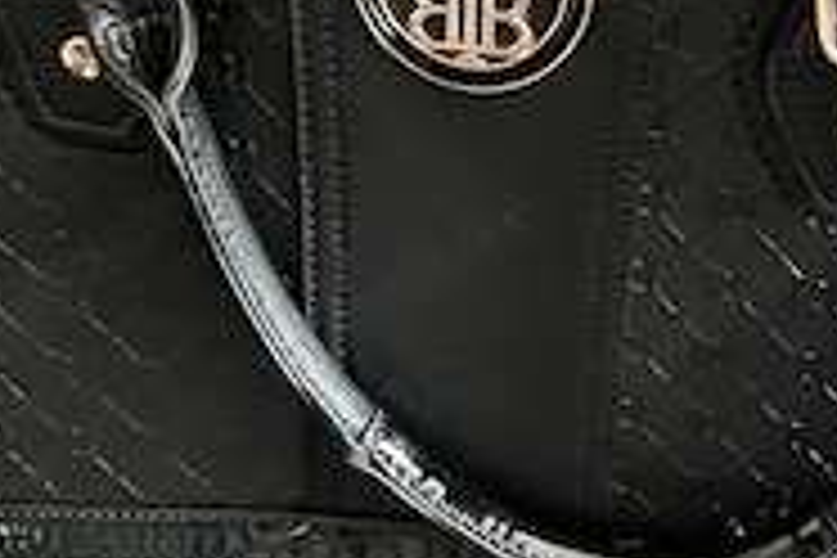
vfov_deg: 23.3
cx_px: 495
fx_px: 1348
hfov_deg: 34.4
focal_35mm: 58
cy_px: 338
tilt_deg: -59.5
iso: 1250
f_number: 1.5
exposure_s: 1/15
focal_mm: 5.7
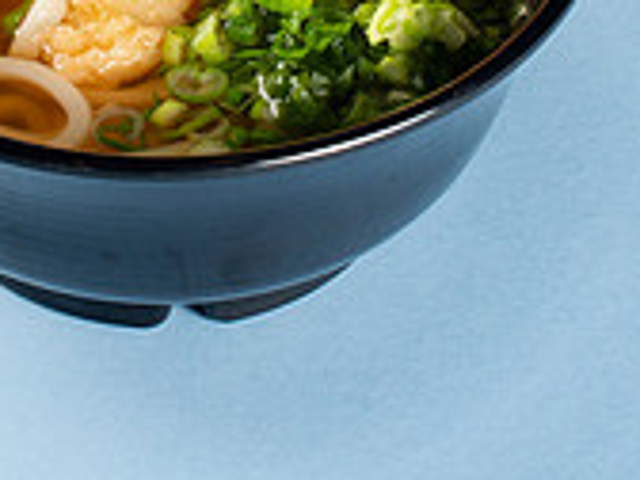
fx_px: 3309
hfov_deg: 11.0
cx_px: 152
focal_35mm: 179
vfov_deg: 8.2
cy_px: -36
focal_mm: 50
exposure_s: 1/100
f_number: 13
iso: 250
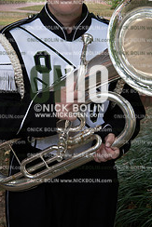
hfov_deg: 16.9
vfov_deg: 25.0
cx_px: 69
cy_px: 91
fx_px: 512
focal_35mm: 81
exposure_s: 1/100
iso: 500
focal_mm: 44
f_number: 8
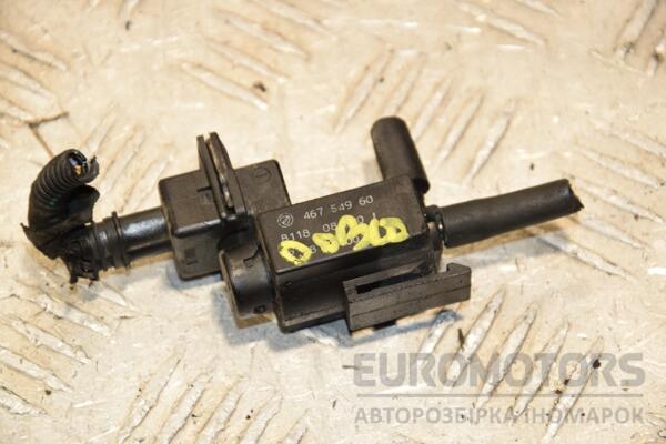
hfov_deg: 13.0
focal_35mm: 158
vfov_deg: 8.7
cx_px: 333
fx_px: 2914
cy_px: 222
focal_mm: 105
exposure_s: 1/200
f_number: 7.1
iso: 800
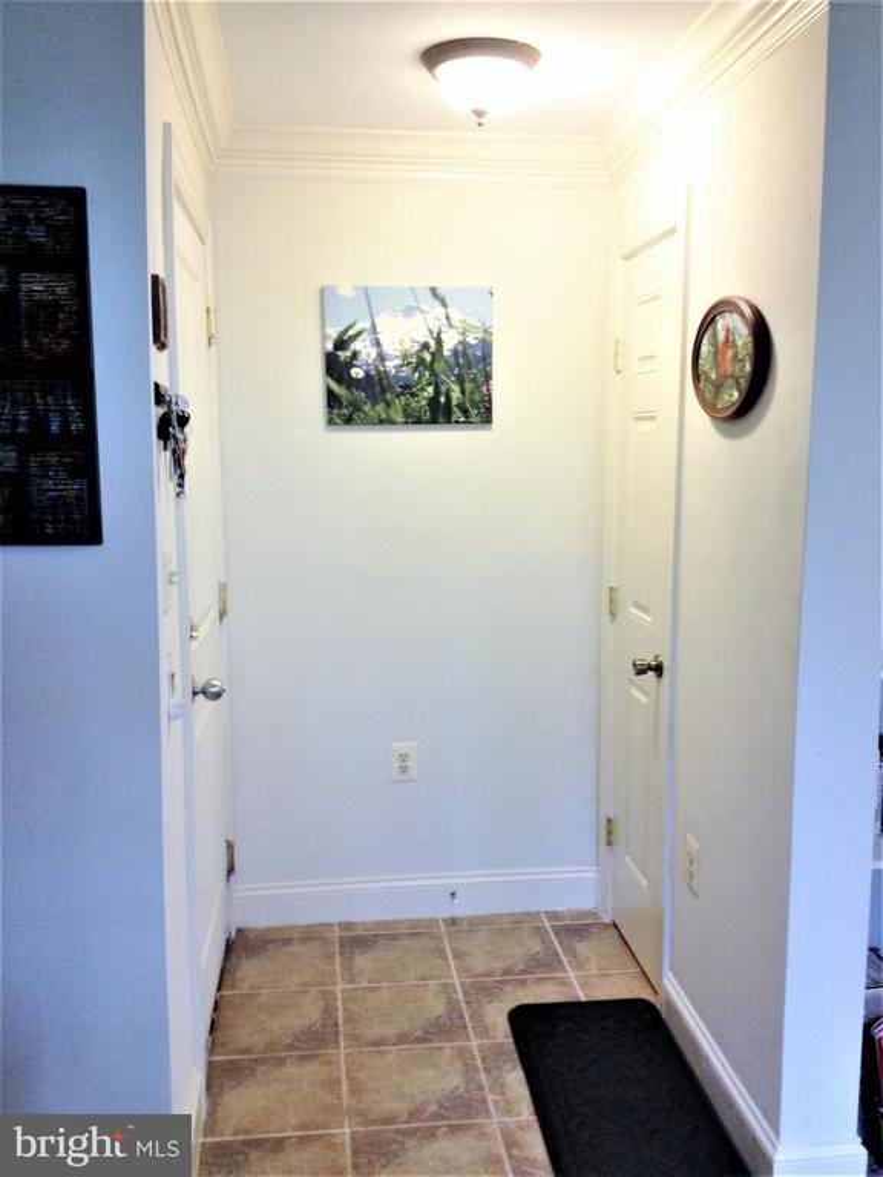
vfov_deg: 52.6
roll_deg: +0.9
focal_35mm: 35
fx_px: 1190
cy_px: 588
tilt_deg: -9.3
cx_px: 442
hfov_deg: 40.7
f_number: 2.4
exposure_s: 1/20
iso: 125
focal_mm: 4.28
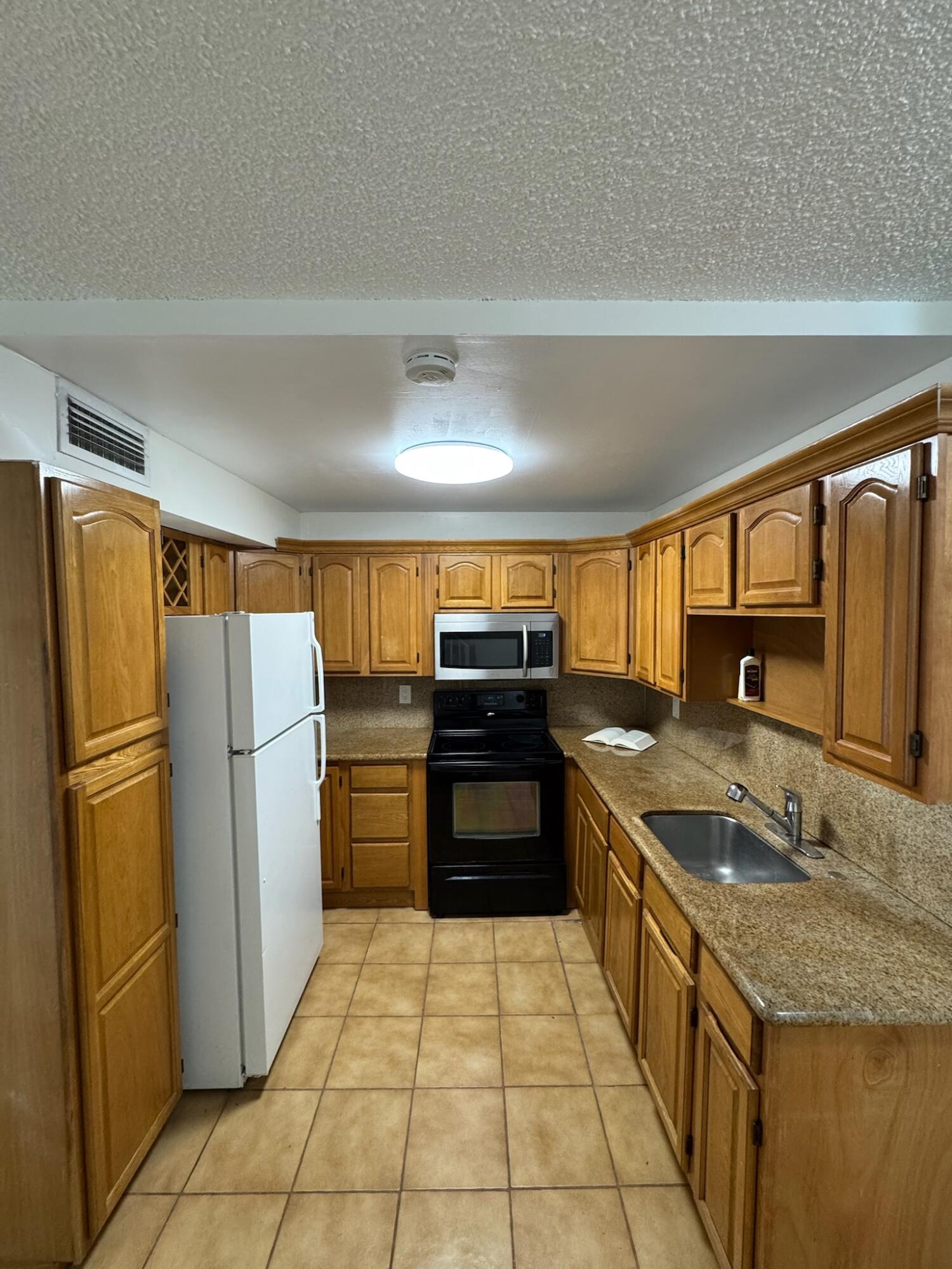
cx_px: 476
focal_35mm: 14
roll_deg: -0.3
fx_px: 513
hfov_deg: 85.7
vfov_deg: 102.1
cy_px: 634
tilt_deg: -2.9
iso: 250
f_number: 2.2
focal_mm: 2.22
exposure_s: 1/60
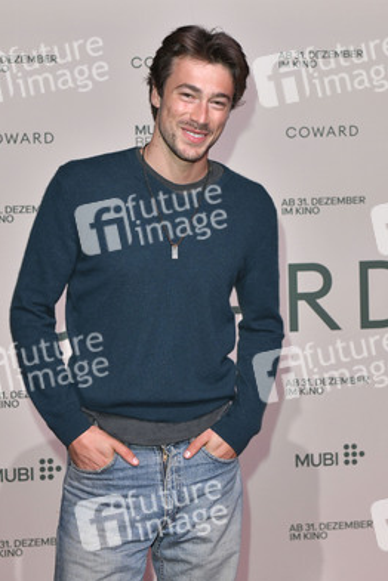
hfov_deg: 23.0
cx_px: 194
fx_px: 954
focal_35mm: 59
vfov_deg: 33.9
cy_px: 294
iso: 2500
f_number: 6.3
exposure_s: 1/250
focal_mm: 58
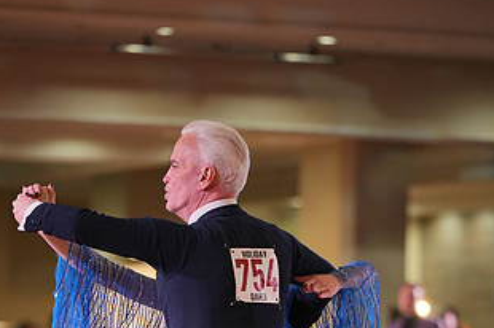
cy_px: 412
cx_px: 249
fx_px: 3468
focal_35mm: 253
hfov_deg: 8.1
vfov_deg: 5.4
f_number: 2.8
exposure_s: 1/500
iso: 1600
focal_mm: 135
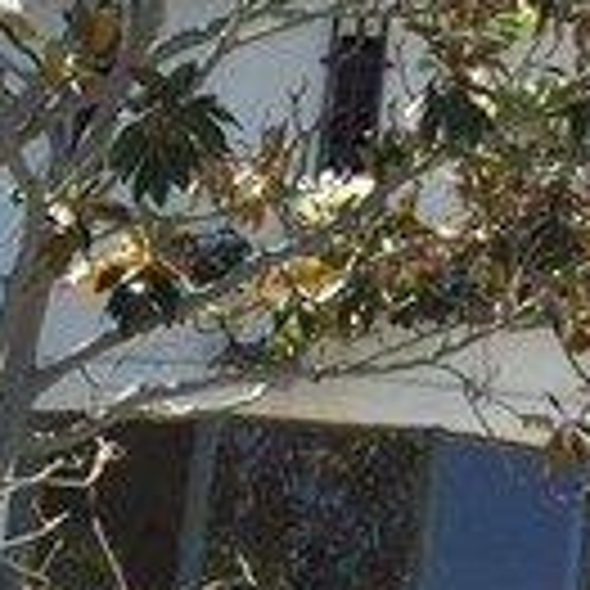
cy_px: 315
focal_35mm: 200
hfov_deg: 7.7
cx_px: 1752
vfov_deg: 8.7
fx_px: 3857
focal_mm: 4.15
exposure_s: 1/1464
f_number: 2.2
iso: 32
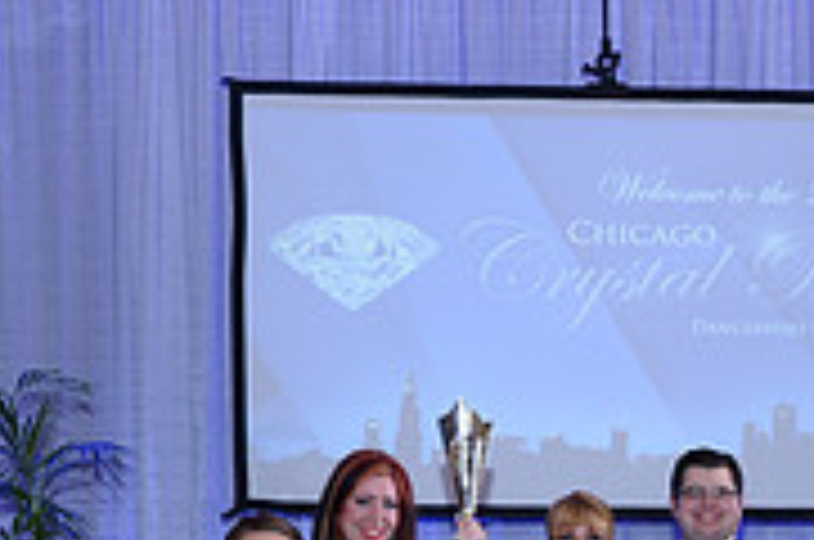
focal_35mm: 128
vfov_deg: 10.3
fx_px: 2889
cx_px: 751
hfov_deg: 15.8
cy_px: 794
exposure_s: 1/250
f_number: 5.6
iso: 1250
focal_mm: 40
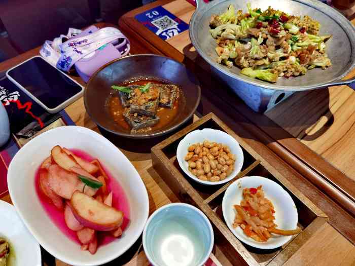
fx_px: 277
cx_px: 178
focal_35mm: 27
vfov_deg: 51.4
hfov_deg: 65.3
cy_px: 133
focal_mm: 6.71
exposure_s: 1/100
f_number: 1.9
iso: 125
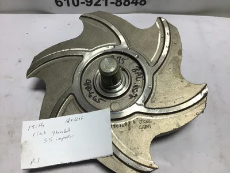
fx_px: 206
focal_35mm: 31
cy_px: 86
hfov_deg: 58.4
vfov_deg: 45.4
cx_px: 115
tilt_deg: -56.1
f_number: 2.4
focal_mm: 3.3
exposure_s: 1/159
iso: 25
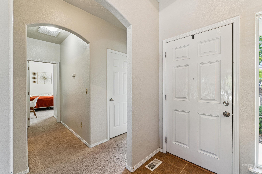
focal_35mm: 16
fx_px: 113
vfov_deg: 75.5
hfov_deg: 98.5
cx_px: 131
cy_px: 87
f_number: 13
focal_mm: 15.5
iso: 400
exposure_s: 1/6
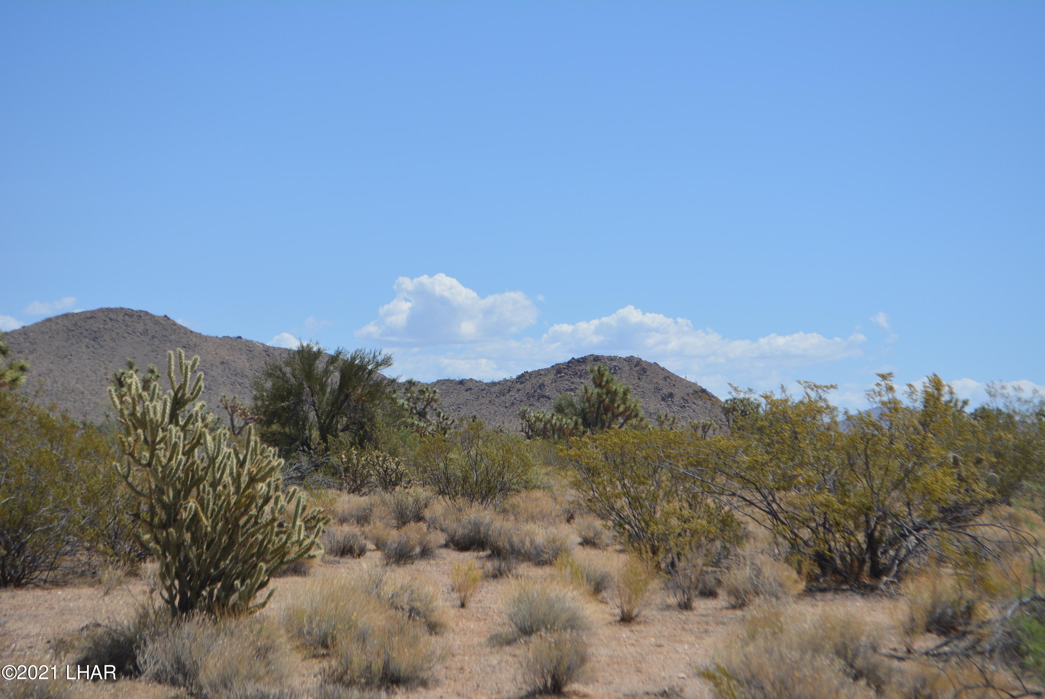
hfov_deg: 24.6
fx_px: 2397
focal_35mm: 82
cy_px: 350
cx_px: 522
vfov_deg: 16.6
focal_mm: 55
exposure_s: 1/2000
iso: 400
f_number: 7.1
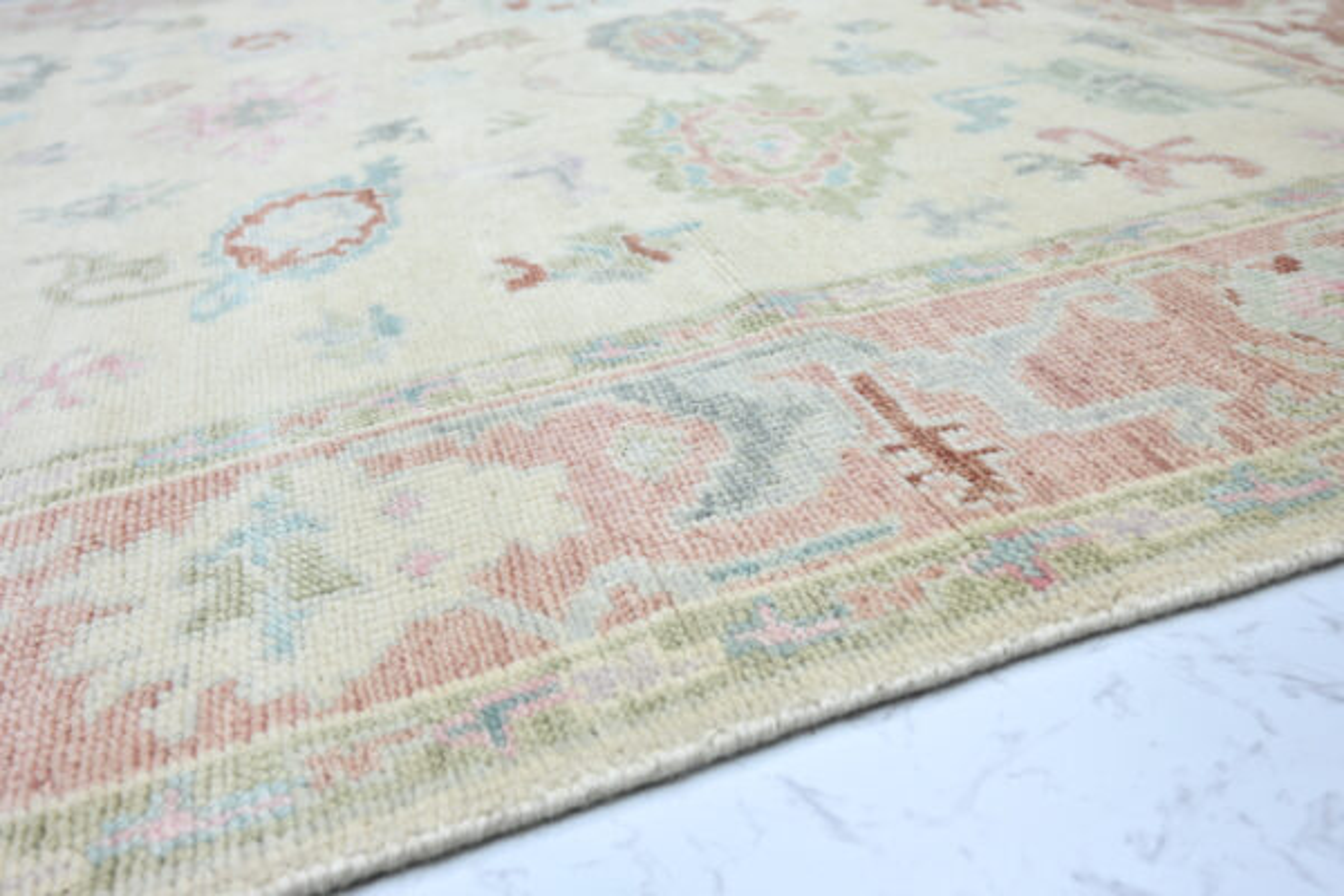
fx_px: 1101
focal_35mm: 30
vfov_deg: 44.3
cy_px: 448
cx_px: 672
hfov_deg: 62.8
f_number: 4.5
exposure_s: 1/30
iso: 125
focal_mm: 29.5
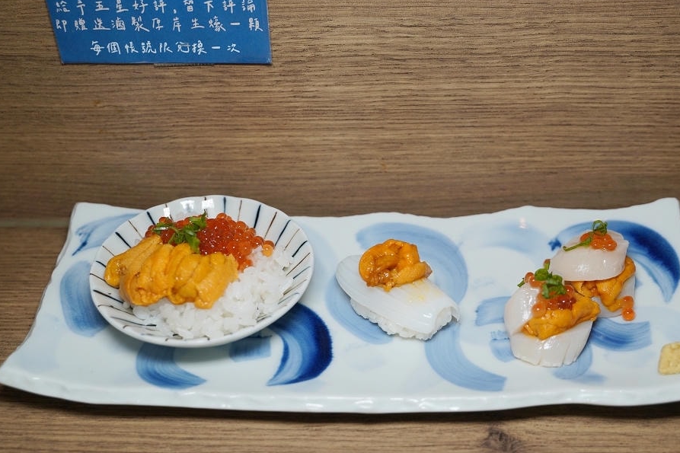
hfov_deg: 45.4
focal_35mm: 43
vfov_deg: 31.2
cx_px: 364
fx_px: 812
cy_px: 222
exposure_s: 1/60
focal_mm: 32
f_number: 4
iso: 200
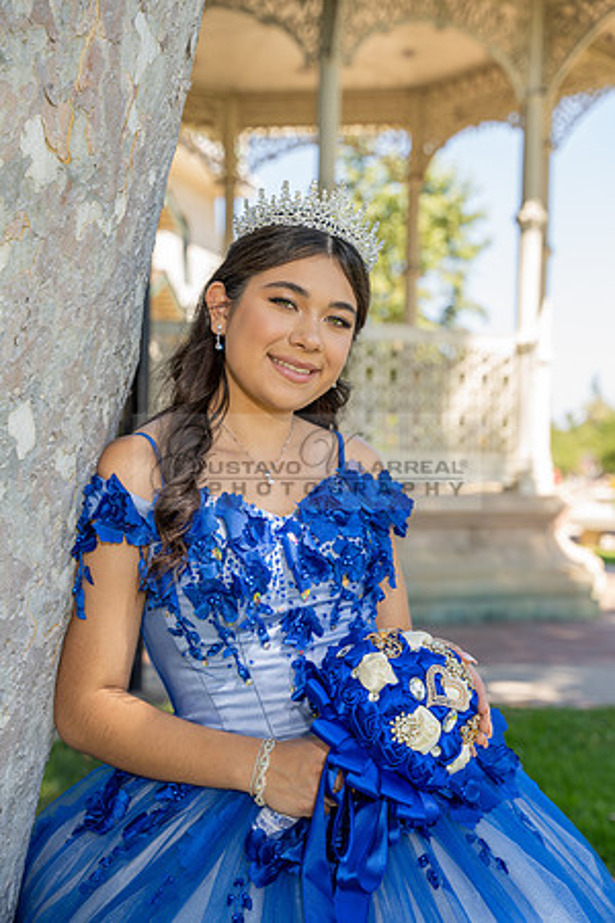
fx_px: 1507
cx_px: 308
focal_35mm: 59
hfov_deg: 23.1
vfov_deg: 34.0
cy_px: 462
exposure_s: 1/200
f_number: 4.5
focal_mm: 58.8
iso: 125
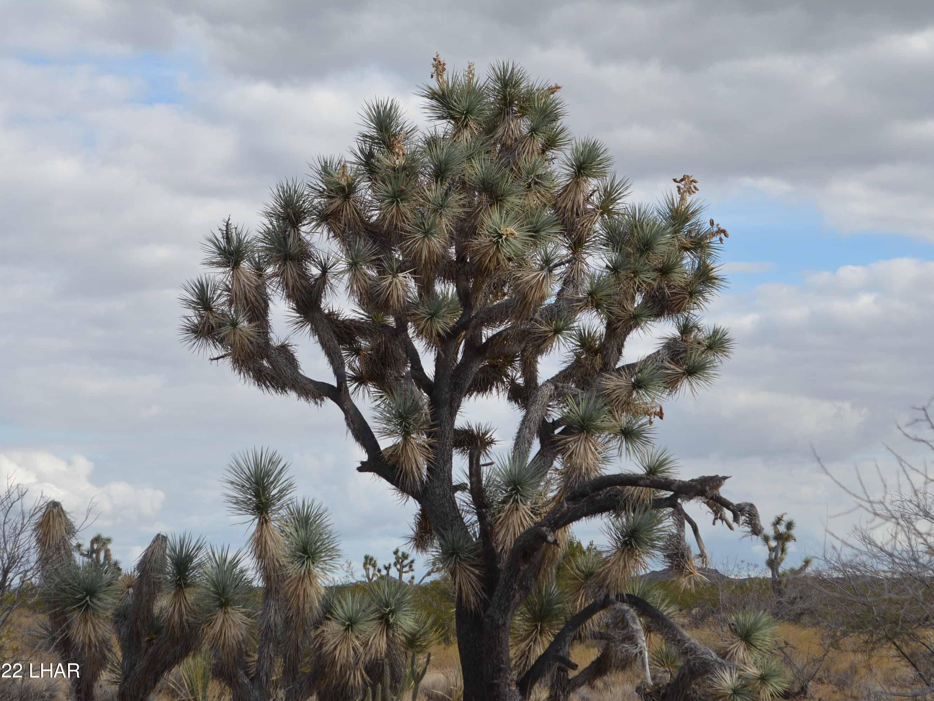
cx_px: 489
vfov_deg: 16.5
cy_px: 351
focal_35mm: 90
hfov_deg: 21.9
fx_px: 2416
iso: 100
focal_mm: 55
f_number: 8
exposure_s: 1/250
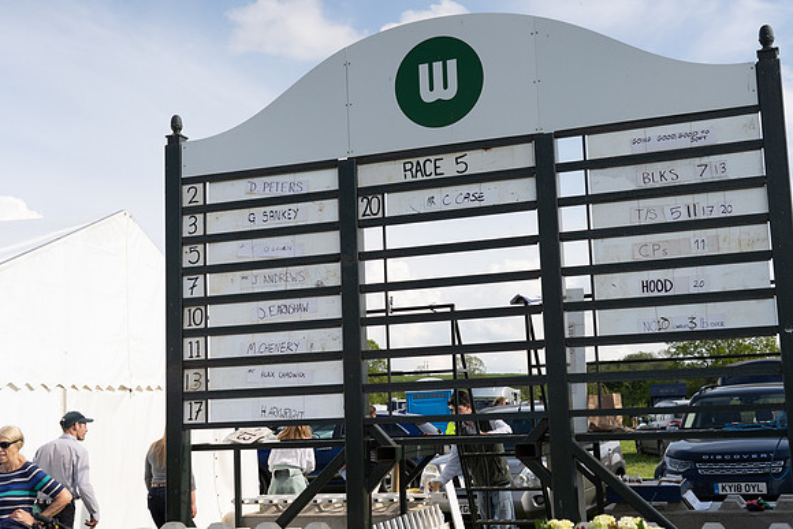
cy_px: 264
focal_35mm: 46
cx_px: 396
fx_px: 1013
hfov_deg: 42.7
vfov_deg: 29.3
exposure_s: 1/5000
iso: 640
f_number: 5
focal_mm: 46
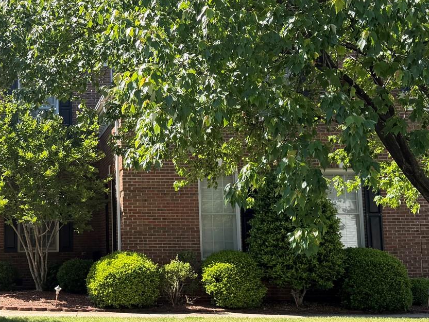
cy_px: 149
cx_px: 67
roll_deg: +1.3
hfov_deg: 31.6
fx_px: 731
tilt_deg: +9.1
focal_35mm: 59
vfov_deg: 24.8
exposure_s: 1/1437
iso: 100
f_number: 1.78
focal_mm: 6.76
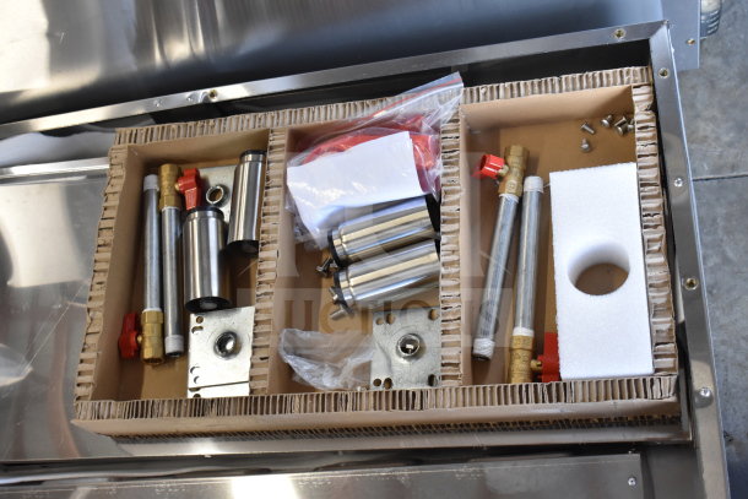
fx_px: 1060
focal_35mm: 51
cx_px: 374
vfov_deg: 26.5
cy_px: 250
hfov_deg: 38.9
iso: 1100
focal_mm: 34
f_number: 4.5
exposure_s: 1/50
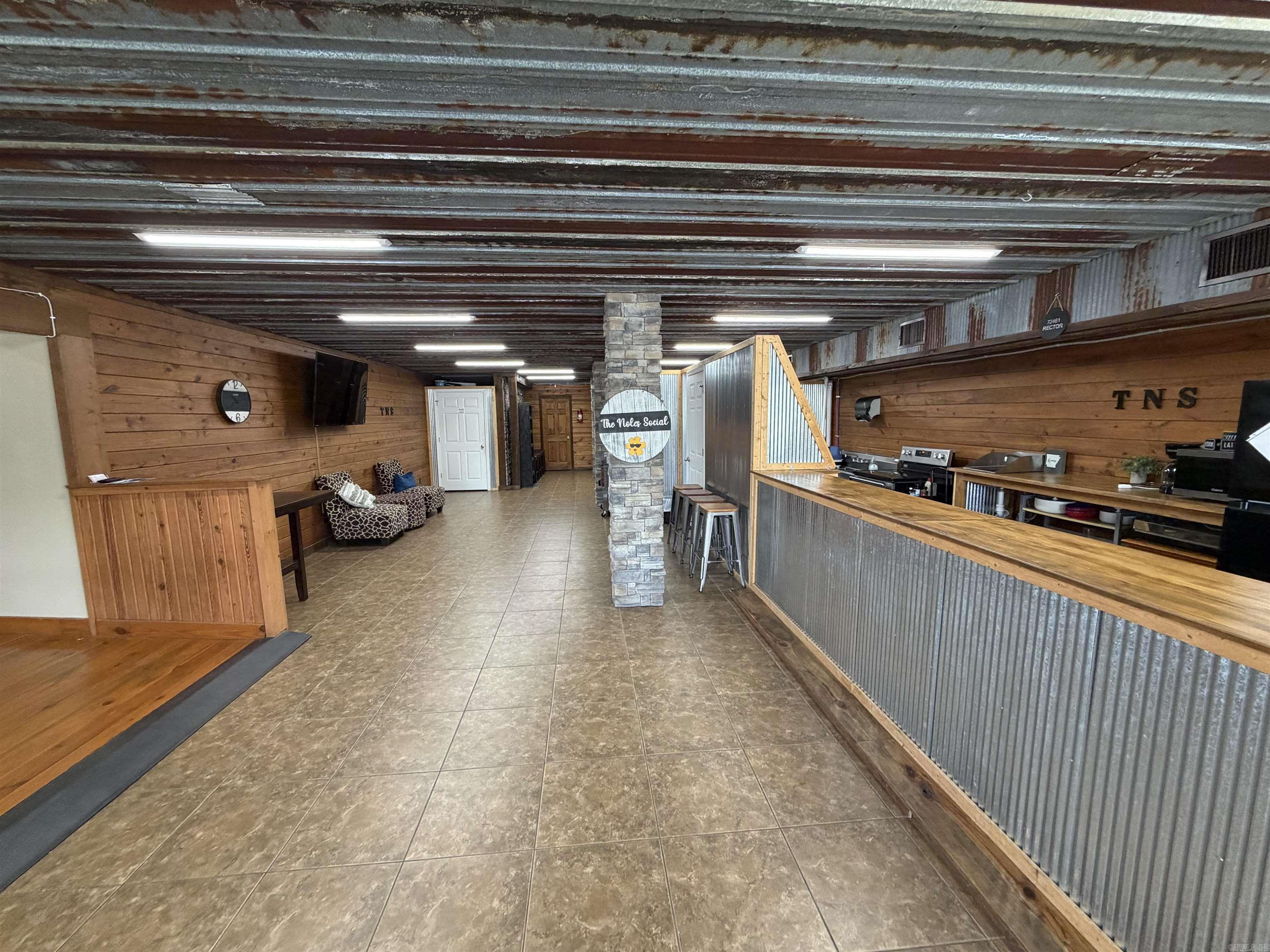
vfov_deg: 85.7
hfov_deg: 102.1
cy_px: 476
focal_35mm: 14
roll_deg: +1.5
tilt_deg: -5.7
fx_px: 514
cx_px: 635
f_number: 2.2
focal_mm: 2.22
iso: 250
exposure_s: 1/60
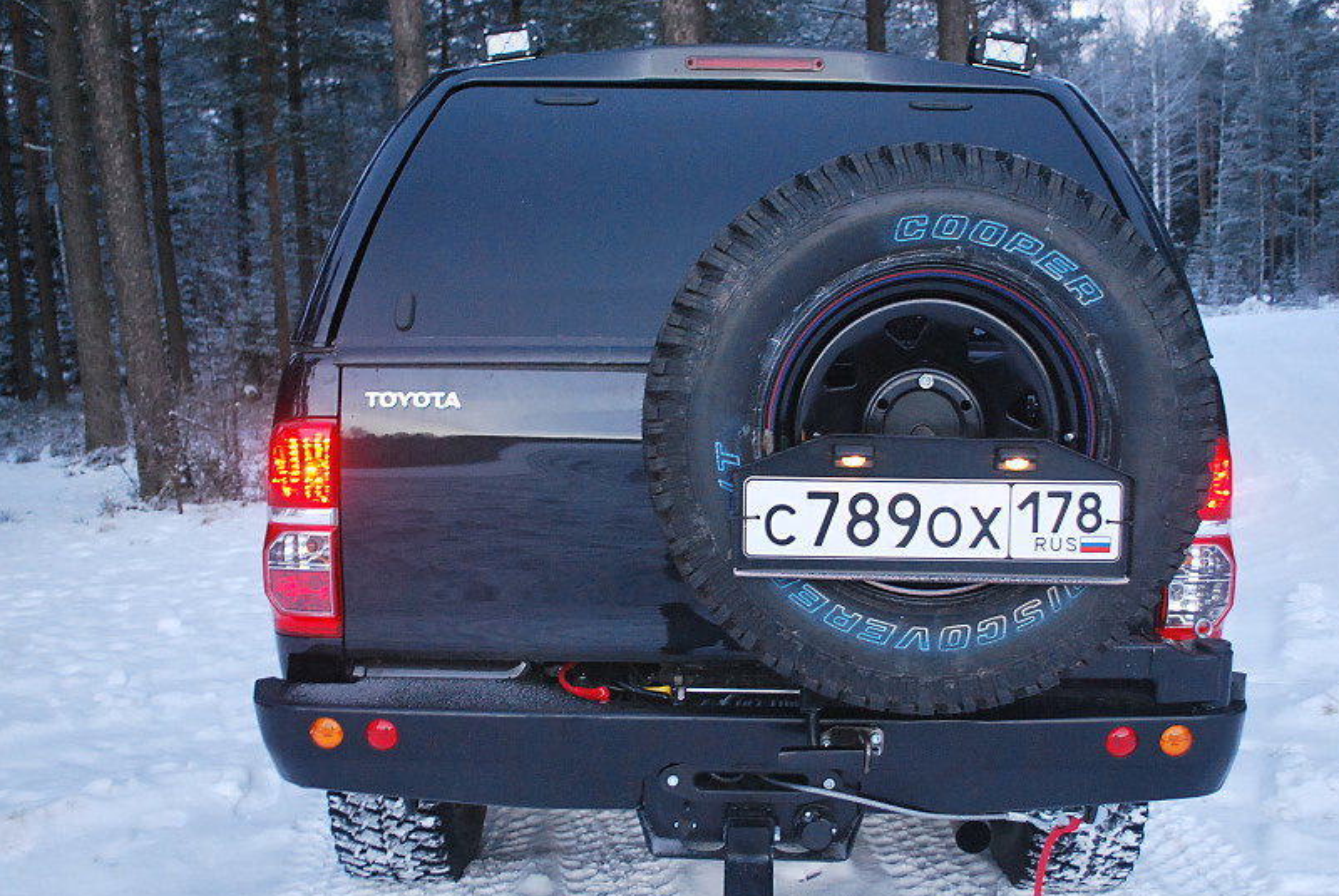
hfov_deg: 48.4
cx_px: 730
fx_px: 1489
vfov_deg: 33.5
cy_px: 471
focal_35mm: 40
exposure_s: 1/30
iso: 1000
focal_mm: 22
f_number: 4
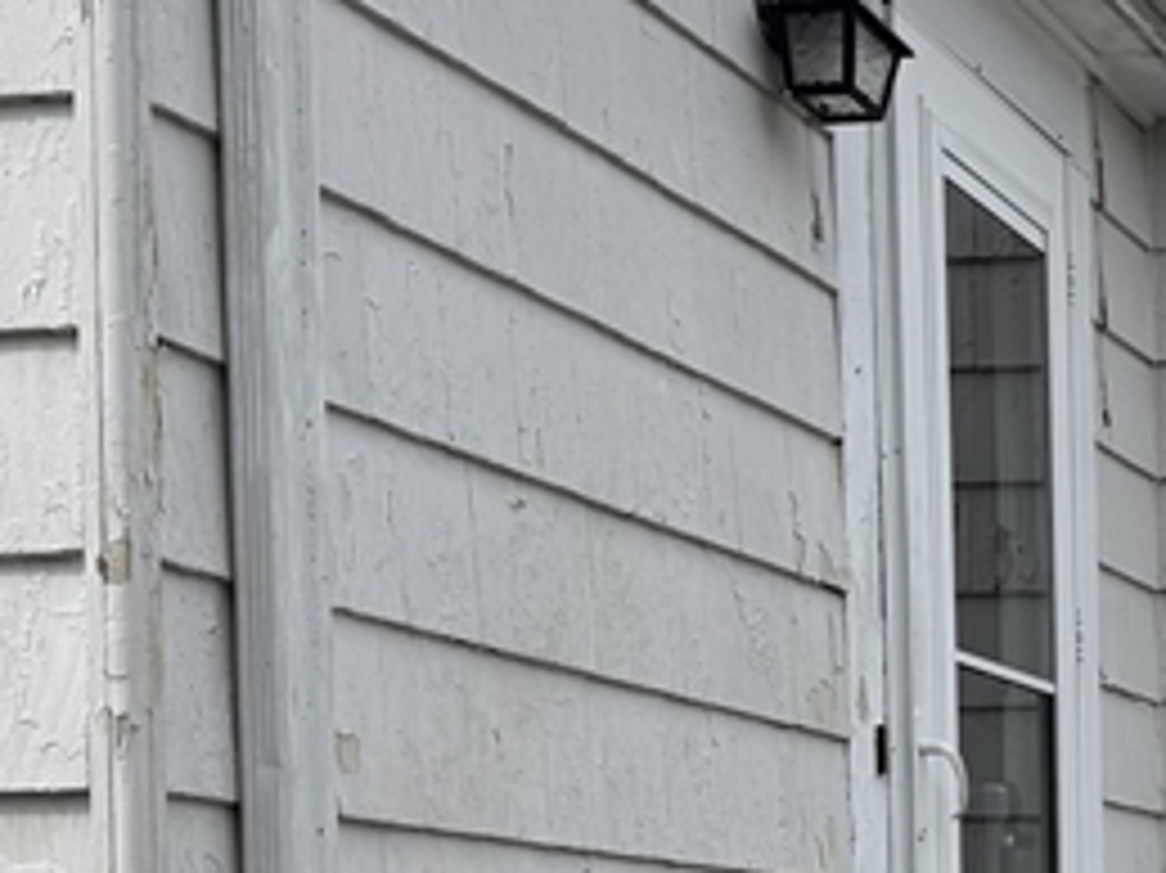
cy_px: 1138
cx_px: 1535
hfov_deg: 19.1
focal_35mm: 95
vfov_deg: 14.9
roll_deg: +0.6
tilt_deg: -1.5
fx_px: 3198
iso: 80
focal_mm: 6.76
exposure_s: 1/3584
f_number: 1.78
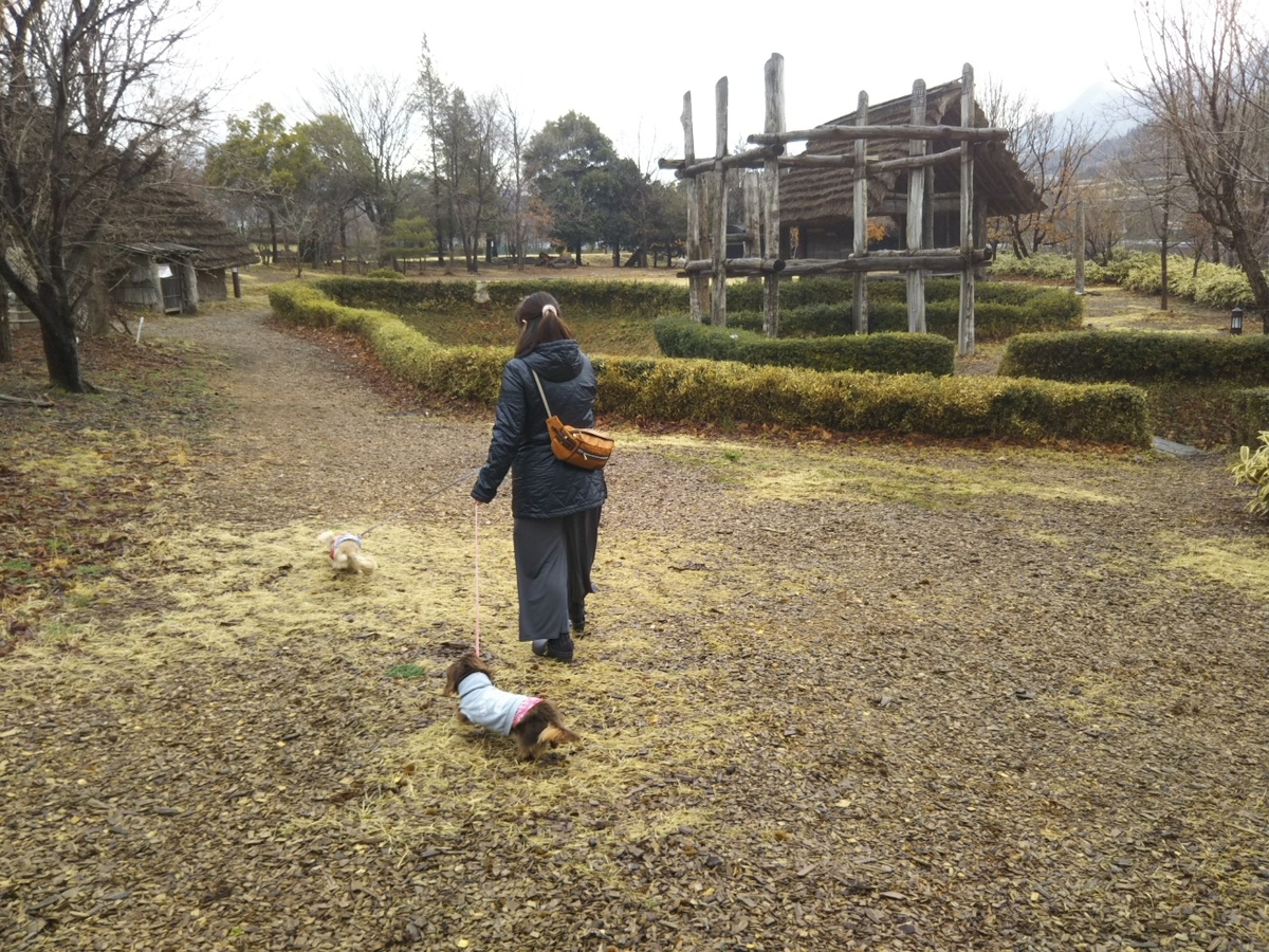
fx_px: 1100
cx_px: 634
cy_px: 476
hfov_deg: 60.0
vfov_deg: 46.8
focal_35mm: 30
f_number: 2.2
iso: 25
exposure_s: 1/128
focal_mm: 4
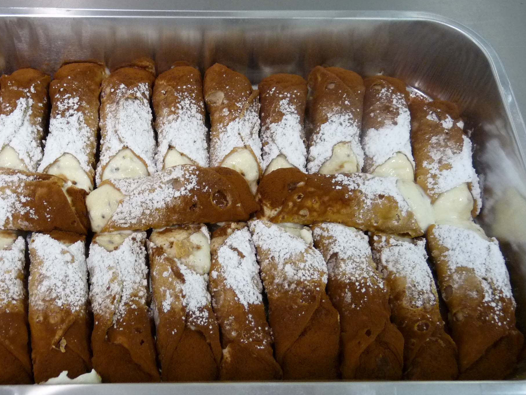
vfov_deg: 37.7
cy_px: 201
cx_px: 204
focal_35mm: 38
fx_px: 577
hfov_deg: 48.6
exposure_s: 1/30
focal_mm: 4.8
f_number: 2.8
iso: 320
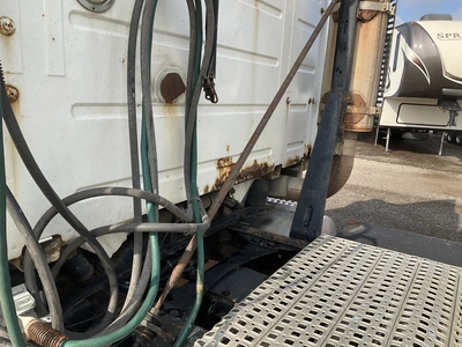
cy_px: 174
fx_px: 387
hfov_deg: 61.7
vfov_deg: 48.2
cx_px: 231
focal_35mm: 29
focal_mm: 3
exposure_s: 1/1221
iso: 25
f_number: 1.8
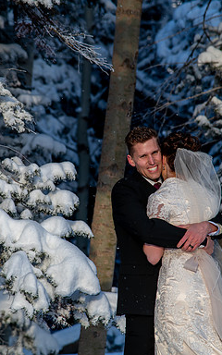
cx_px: 96
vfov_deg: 11.3
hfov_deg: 7.1
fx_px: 1791
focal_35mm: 185
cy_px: 177
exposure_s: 1/320
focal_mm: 120
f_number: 5
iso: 320
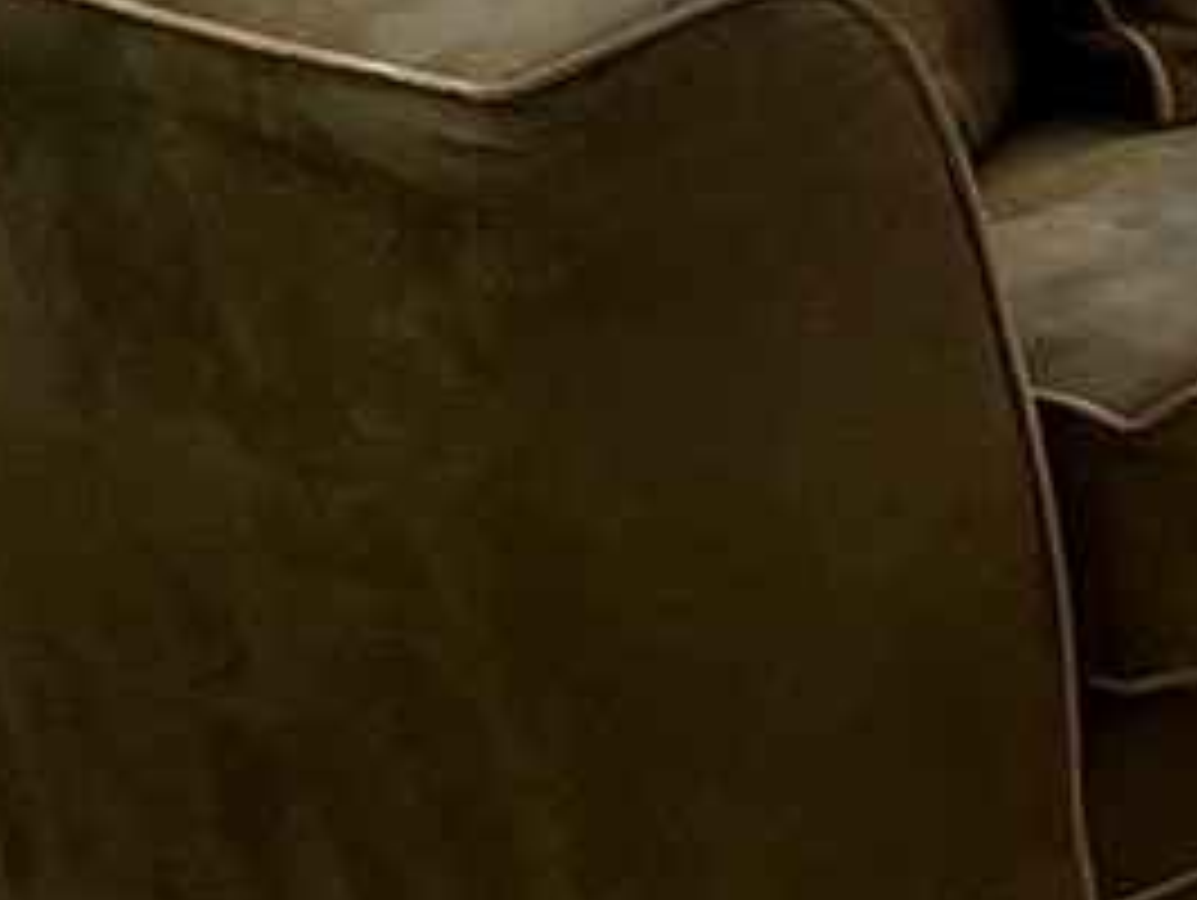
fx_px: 6922
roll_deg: +1.2
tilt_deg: -4.9
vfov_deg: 6.8
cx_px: 3465
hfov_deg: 8.4
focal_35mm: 200
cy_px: -1606
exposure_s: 1/60
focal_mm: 5.7
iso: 64
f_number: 1.5
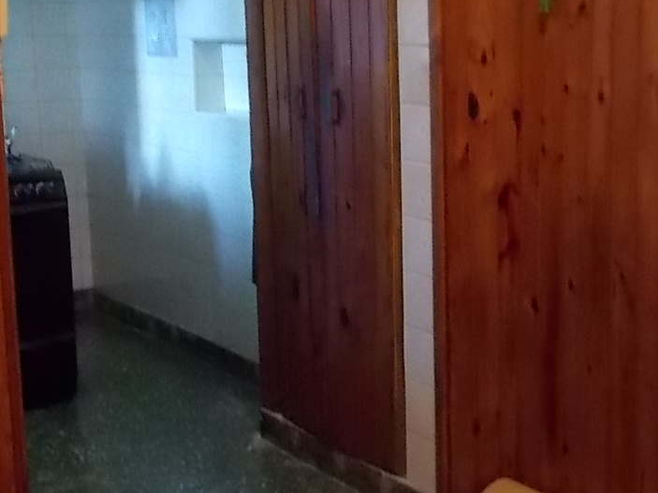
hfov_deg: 29.3
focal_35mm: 66
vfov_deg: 22.2
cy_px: 220
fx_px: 1254
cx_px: 404
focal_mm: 4.1
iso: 400
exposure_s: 1/13
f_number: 3.3
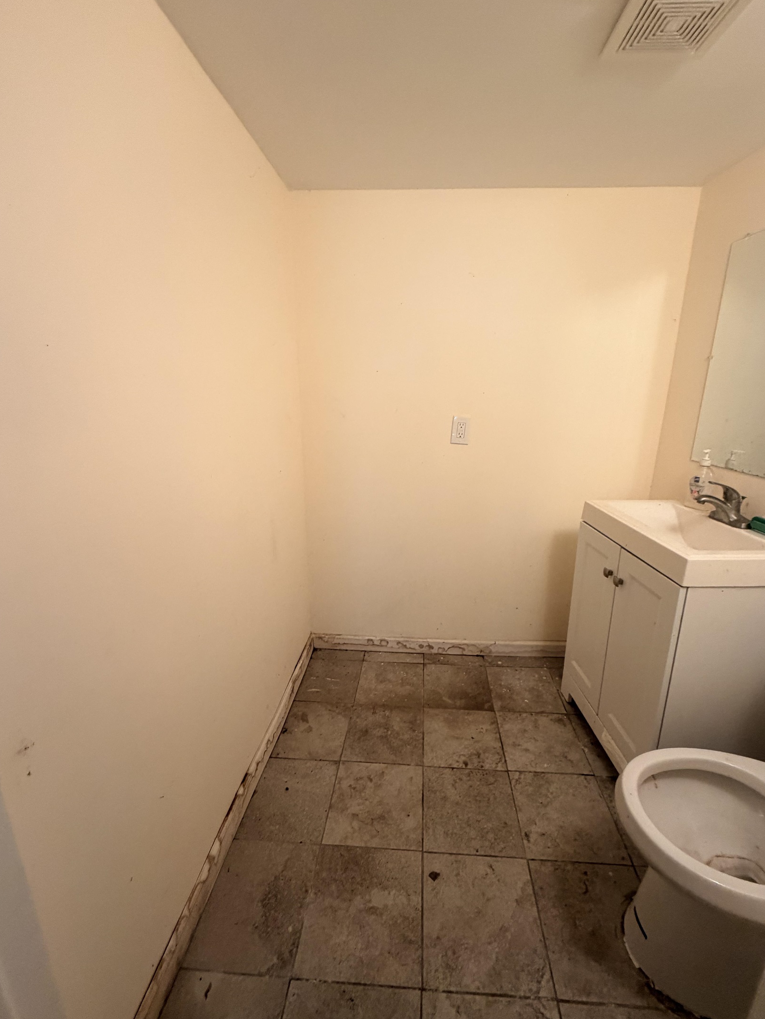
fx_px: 442
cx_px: 399
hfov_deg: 81.7
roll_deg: -1.2
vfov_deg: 98.2
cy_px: 506
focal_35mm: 15
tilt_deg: -15.7
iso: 320
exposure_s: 1/60
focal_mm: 2.22
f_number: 2.2
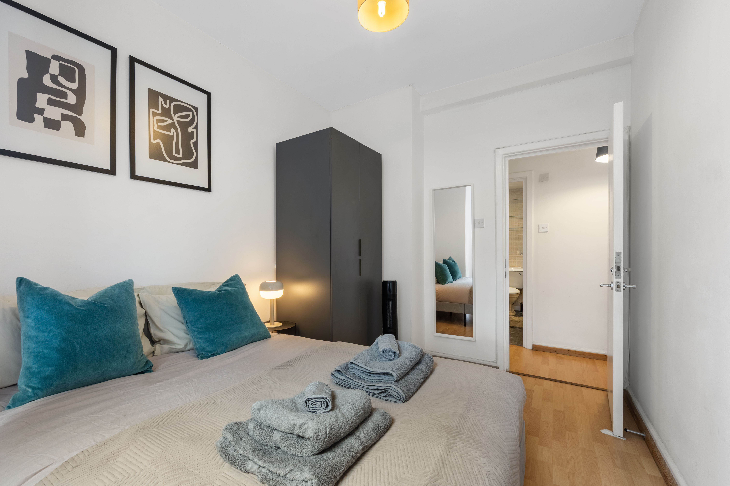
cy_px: 258
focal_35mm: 15
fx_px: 304
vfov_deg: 77.2
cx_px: 346
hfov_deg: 100.3
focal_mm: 14
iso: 100
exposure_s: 1/60
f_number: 11
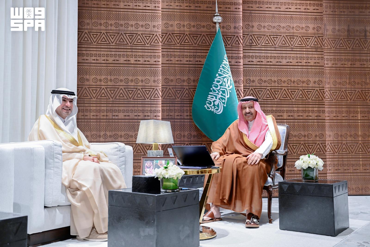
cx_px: 185
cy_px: 124
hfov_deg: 51.9
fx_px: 380
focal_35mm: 37
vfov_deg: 35.9
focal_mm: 37
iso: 1250
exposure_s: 1/50
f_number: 4
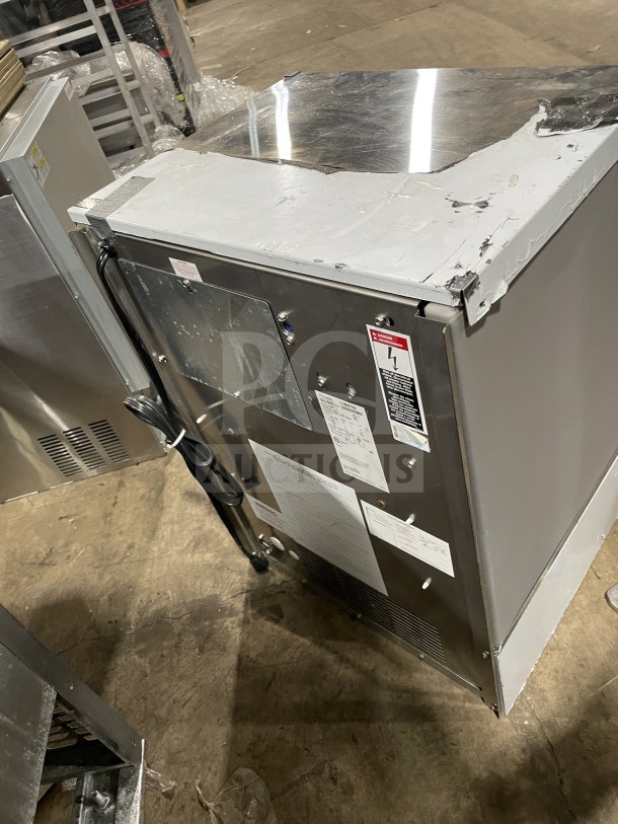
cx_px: 309
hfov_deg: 53.1
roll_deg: +19.1
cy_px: 412
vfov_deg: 67.3
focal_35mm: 26
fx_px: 619
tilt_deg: -40.2
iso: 160
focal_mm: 4.2
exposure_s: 1/60
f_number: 1.6
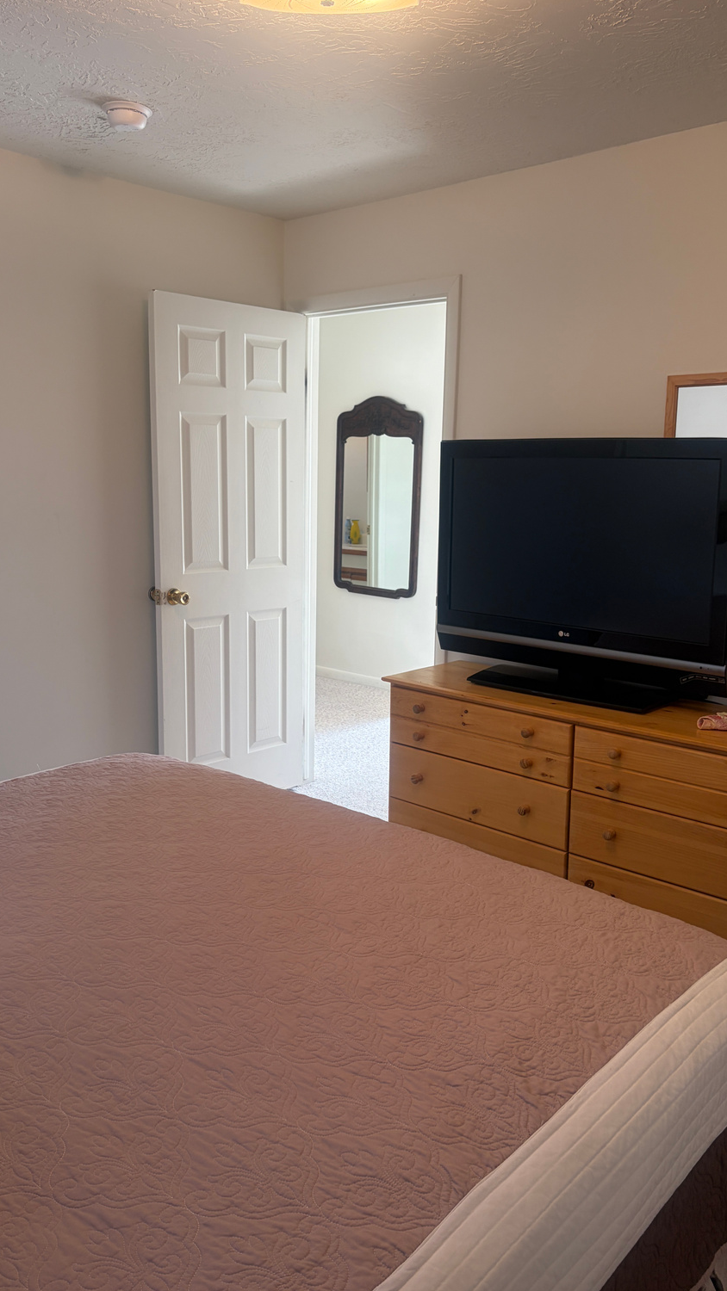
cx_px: 345
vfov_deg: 66.1
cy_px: 639
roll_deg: -1.4
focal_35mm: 29
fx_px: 994
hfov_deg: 40.2
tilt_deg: -12.4
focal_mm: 5.96
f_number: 1.6
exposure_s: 1/120
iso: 80
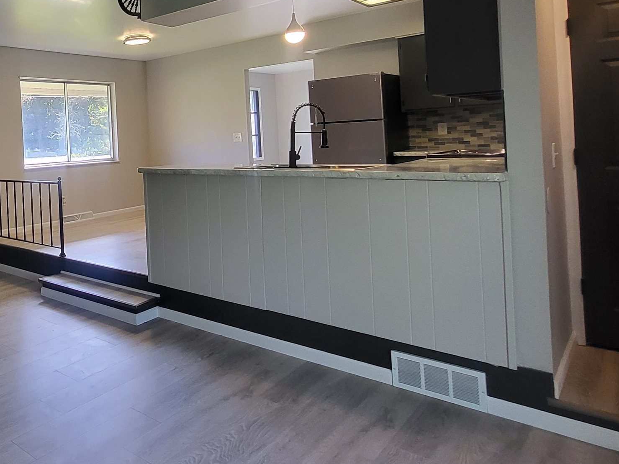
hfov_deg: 56.7
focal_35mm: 27
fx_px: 483
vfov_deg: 49.5
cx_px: 67
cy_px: 122
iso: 160
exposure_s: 1/60
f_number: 2.2
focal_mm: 1.74
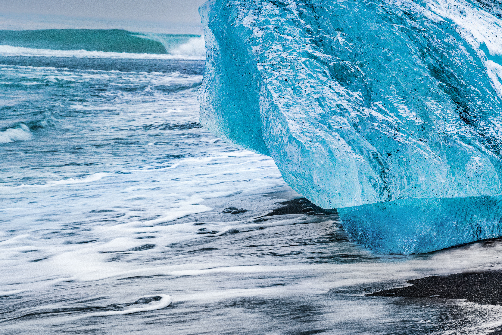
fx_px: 1506
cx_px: 406
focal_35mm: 108
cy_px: 149
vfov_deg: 12.7
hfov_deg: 18.7
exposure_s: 1/25
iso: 1000
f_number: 8
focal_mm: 57
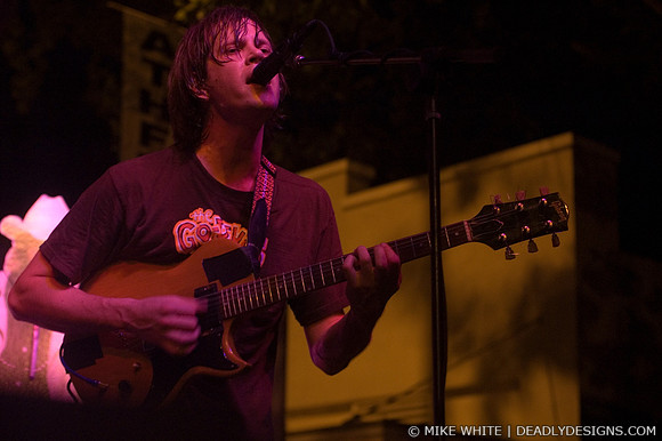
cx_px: 331
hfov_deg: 26.0
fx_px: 1433
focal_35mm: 78
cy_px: 220
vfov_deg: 17.5
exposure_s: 1/60
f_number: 3.2
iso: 800
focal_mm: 52
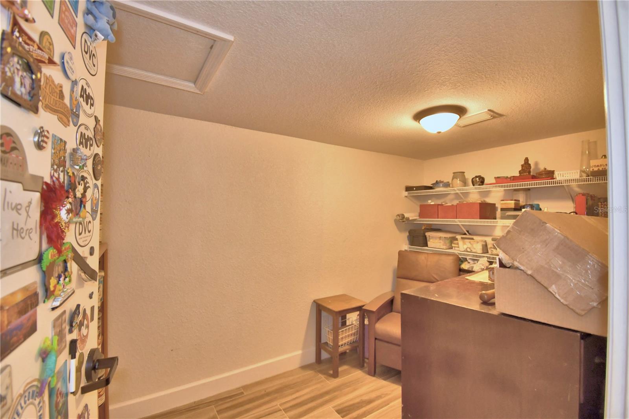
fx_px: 262
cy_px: 210
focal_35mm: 15
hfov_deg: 100.4
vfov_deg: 77.3
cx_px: 314
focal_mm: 10
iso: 900
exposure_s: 1/30
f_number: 4.5
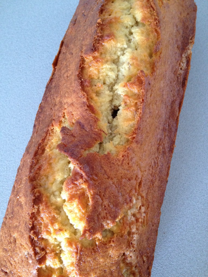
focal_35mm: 35
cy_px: 138
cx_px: 104
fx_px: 280
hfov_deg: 40.7
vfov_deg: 52.6
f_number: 2.4
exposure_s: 1/20
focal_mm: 4.28
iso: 200
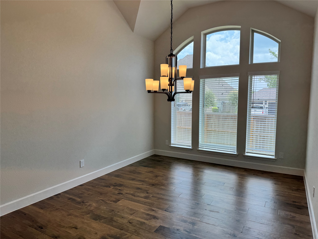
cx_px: 159
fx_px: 220
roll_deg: -0.4
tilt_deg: -5.4
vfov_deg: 56.8
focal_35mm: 24
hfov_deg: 71.6
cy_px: 120
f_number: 1.78
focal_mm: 6.76
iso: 80
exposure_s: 1/531
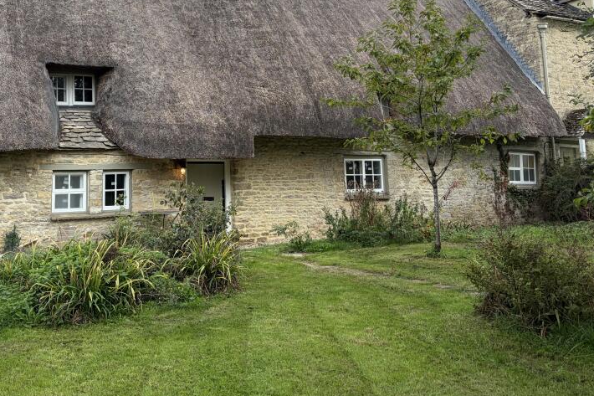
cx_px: 213
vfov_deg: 33.6
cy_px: 105
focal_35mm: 39
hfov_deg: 48.9
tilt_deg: +9.0
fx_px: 643
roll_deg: +1.3
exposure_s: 1/1064
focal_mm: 5.96
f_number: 1.6
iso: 50
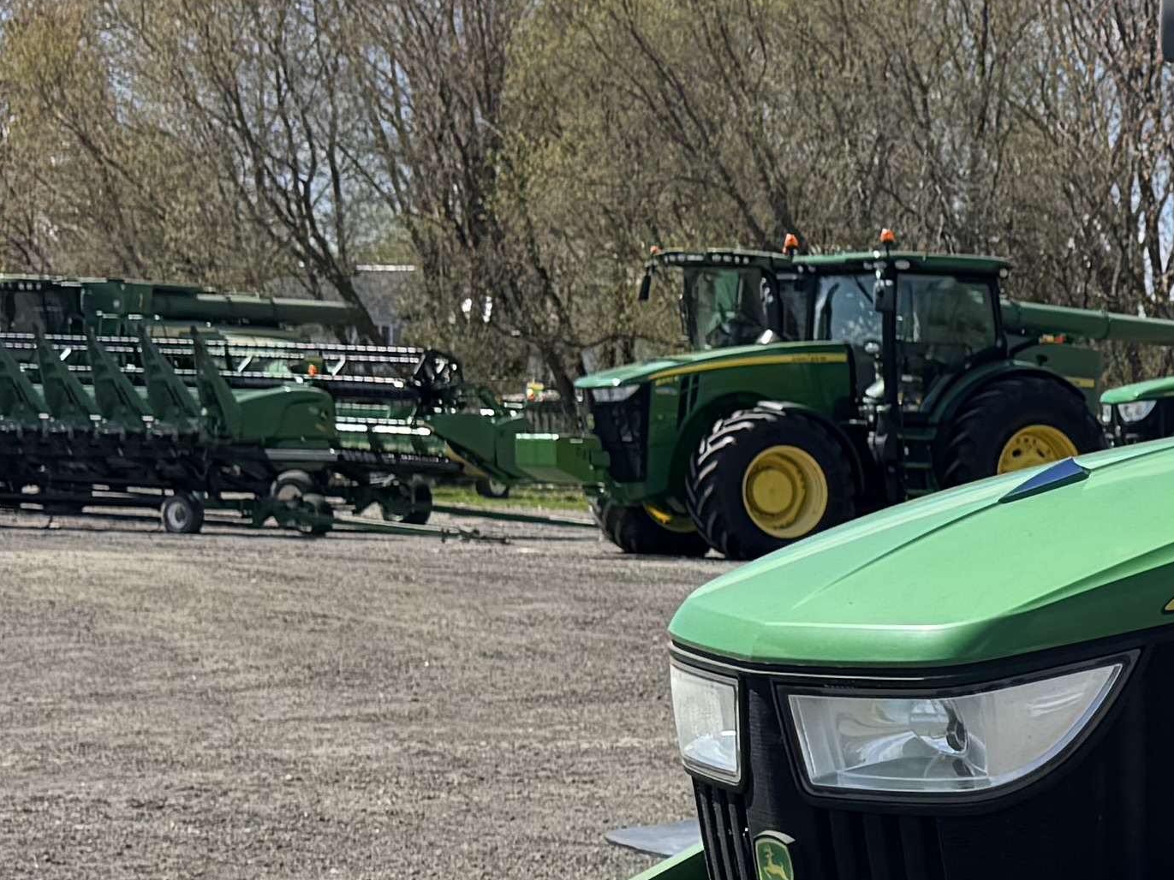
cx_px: 1582
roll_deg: -1.7
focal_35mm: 100
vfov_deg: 14.6
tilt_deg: -8.5
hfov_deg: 18.1
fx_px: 3391
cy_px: 857
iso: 80
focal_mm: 6.76
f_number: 1.78
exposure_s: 1/2959
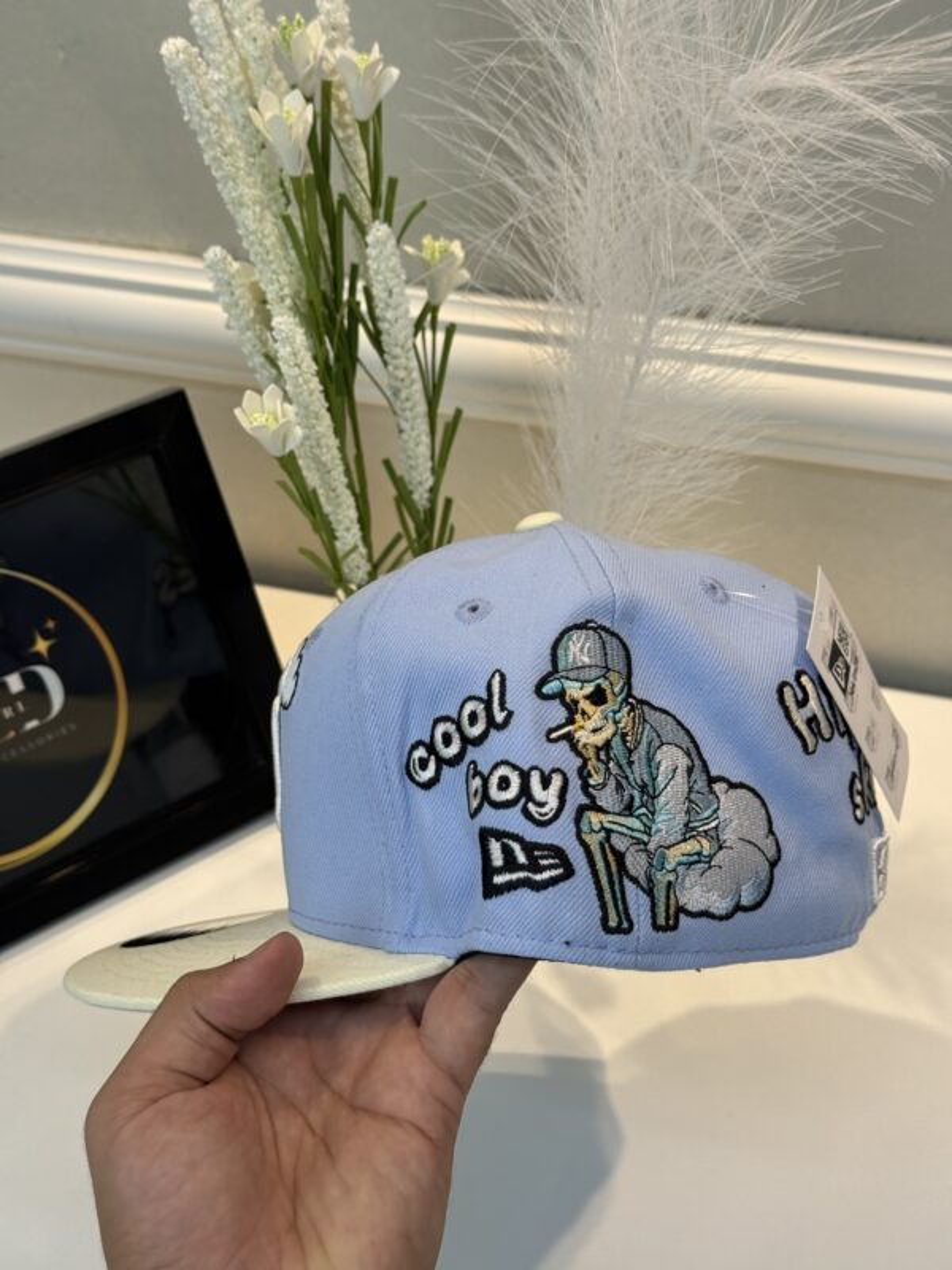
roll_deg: +1.8
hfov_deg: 30.3
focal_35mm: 48
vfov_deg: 39.7
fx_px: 1760
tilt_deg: -38.9
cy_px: 635
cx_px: 476
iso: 64
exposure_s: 1/454
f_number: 1.78
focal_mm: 6.76
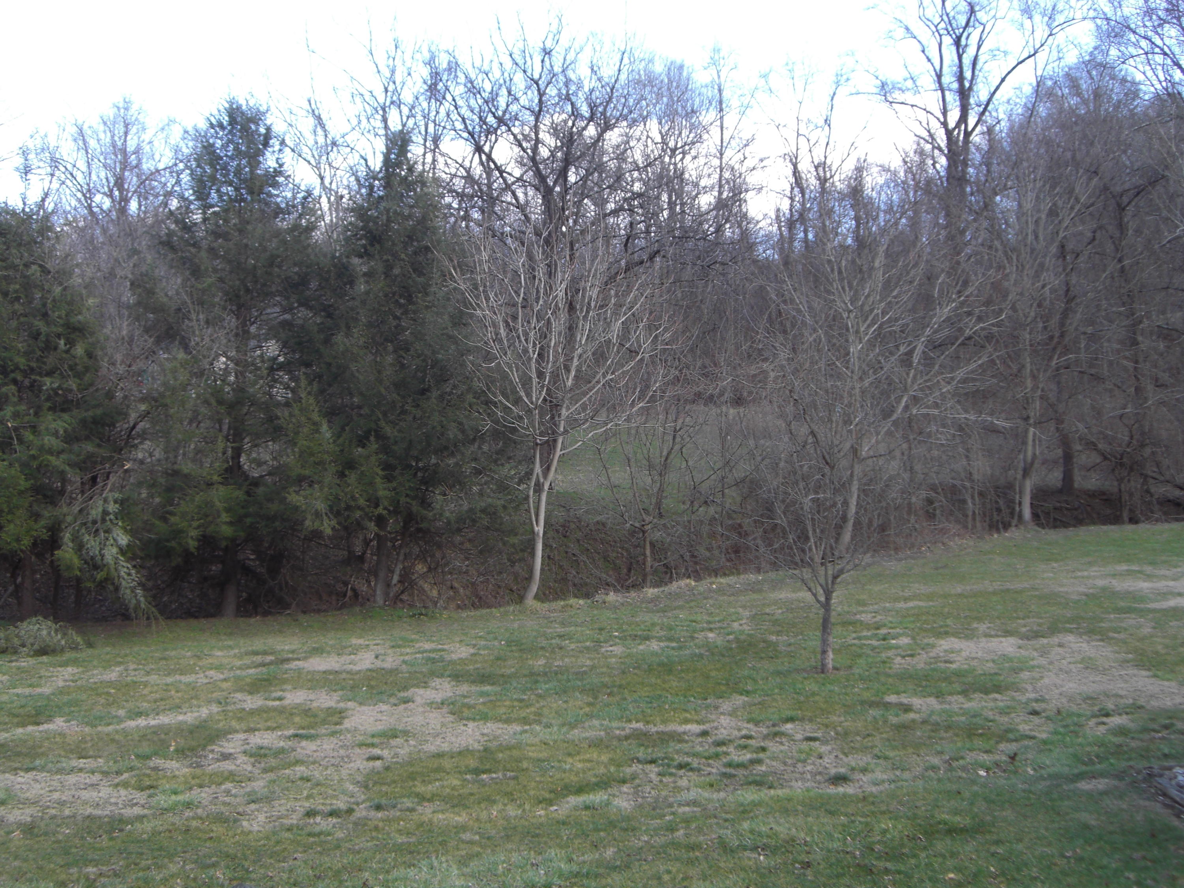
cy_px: 444
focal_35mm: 47
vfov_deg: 30.9
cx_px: 592
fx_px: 1608
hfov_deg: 40.4
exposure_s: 1/160
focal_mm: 7.6
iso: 64
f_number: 3
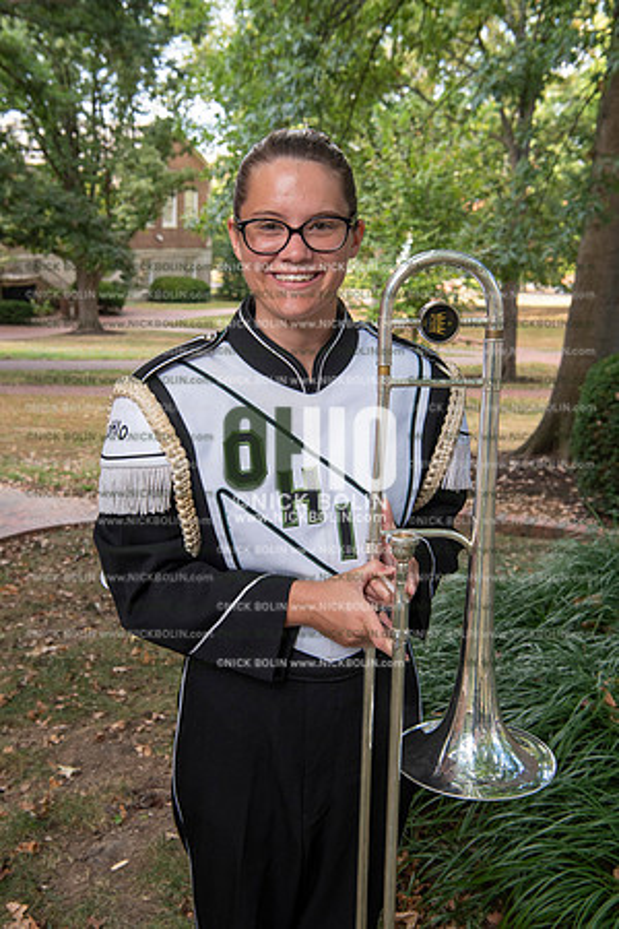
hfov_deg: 31.9
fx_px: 1083
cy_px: 464
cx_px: 310
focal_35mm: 42
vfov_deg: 46.4
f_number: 8
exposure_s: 1/100
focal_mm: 42
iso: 500
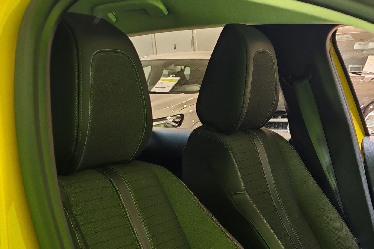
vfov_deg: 18.0
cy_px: 320
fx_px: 738
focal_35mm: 71
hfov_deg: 26.9
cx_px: 371
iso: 64
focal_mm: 6.83
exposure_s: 1/33
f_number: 1.4
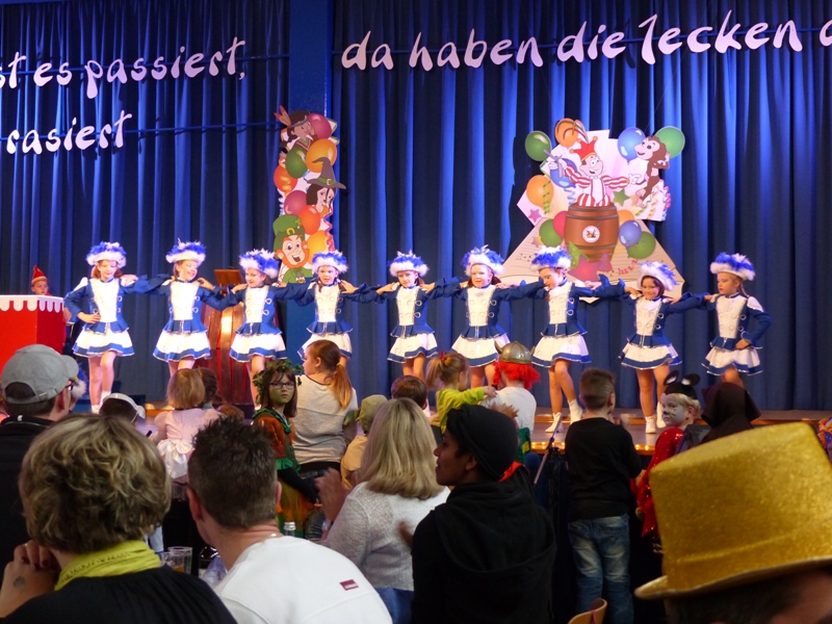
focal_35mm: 61
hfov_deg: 31.7
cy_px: 312
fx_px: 1466
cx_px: 416
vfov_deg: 24.0
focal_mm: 10.9
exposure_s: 1/40
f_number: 2.8
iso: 400
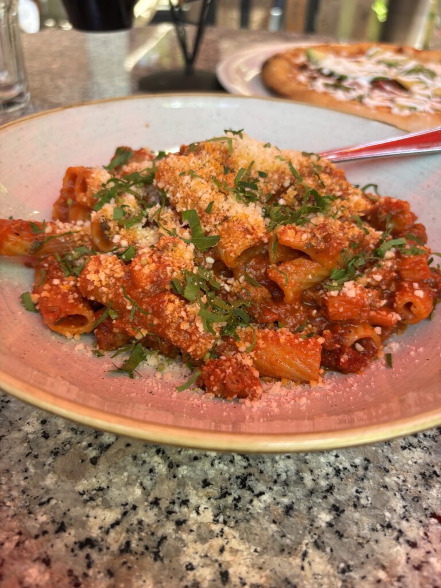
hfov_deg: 53.1
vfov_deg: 67.3
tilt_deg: -36.5
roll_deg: -2.1
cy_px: 294
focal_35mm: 26
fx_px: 442
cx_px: 220
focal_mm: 5.96
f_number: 1.6
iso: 80
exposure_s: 1/121
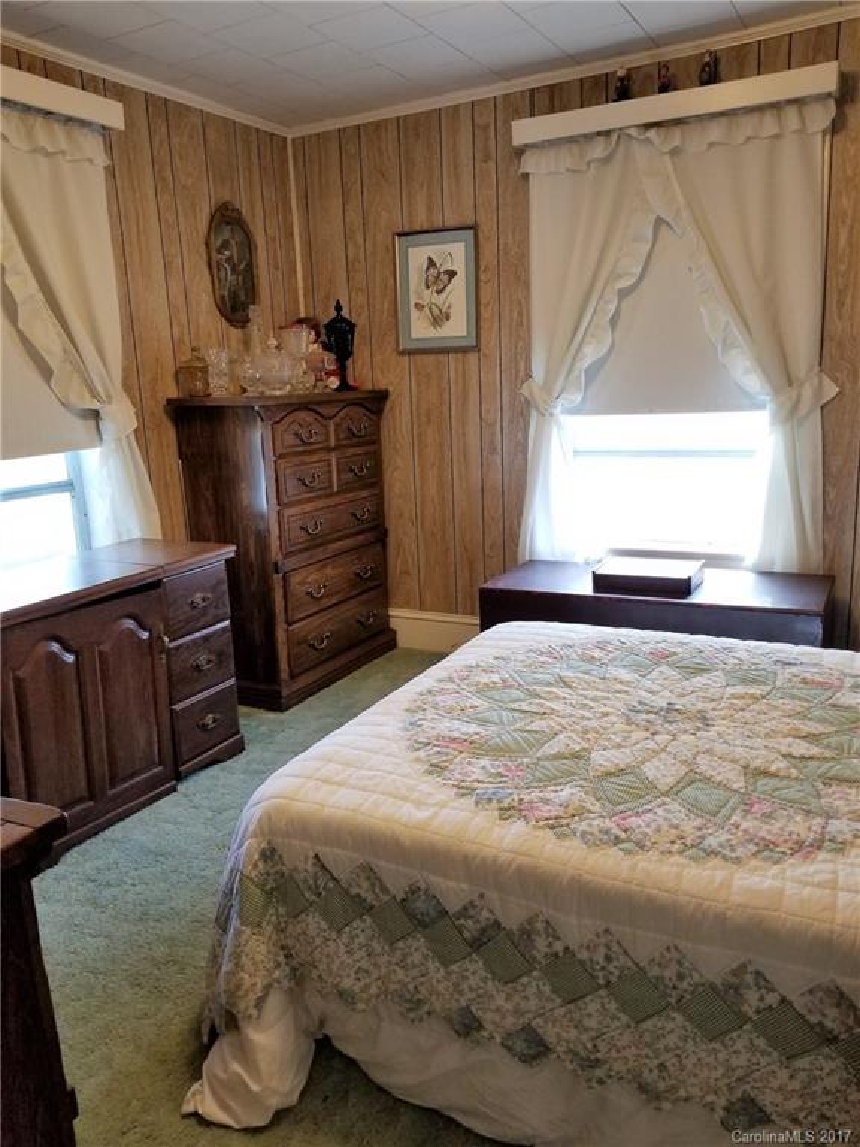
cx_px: 430
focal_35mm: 26
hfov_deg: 53.1
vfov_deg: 67.3
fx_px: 861
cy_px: 574
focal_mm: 4.3
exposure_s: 1/40
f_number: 1.7
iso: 160
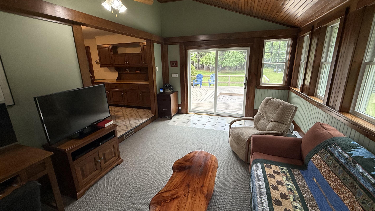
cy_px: 104
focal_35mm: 16
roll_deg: +0.5
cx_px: 189
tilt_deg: -14.3
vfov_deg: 67.1
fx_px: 159
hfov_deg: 99.4
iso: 64
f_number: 2.2
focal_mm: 2.22
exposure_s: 1/132
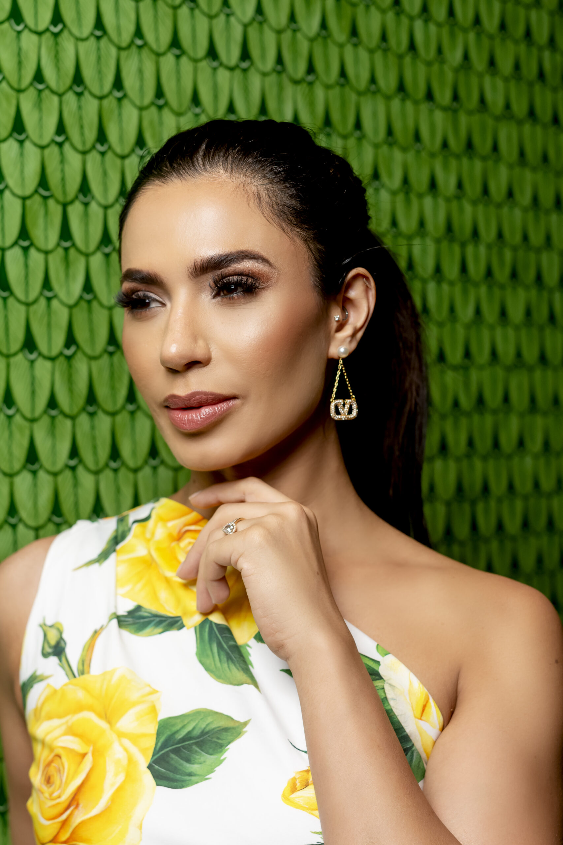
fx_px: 1759
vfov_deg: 27.0
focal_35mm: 75
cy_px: 422
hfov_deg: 18.2
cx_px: 282
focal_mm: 50
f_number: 4
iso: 500
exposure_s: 1/250
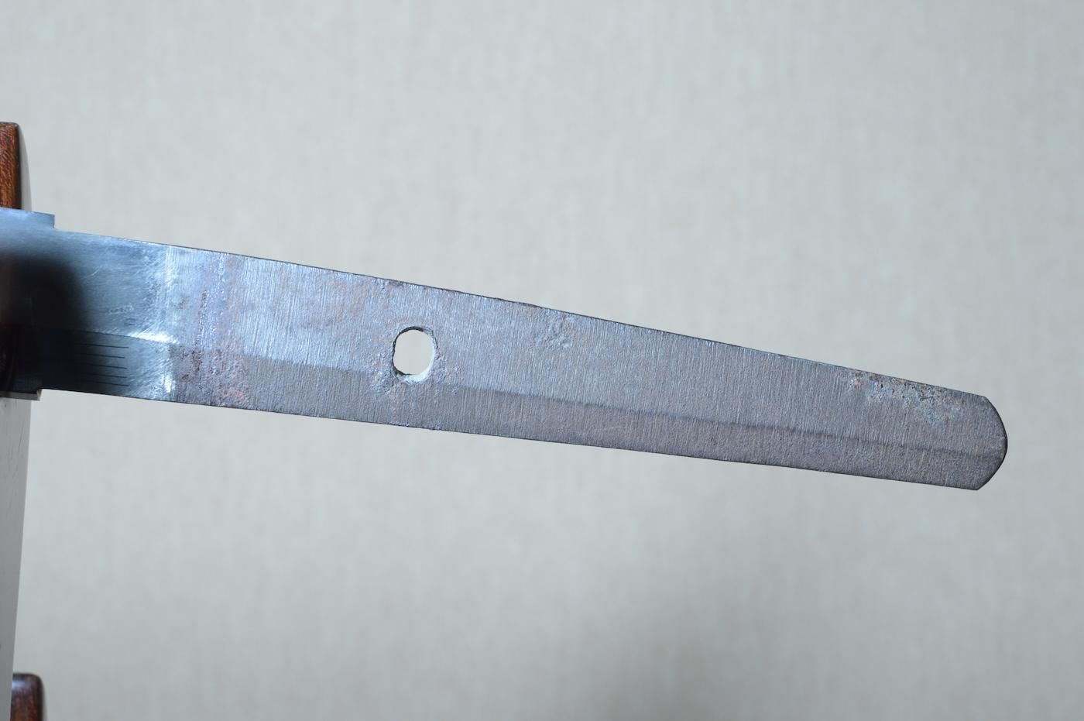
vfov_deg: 13.8
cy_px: 360
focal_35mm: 99
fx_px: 2978
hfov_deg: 20.6
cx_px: 542
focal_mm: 66
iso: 400
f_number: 11
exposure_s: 1/2
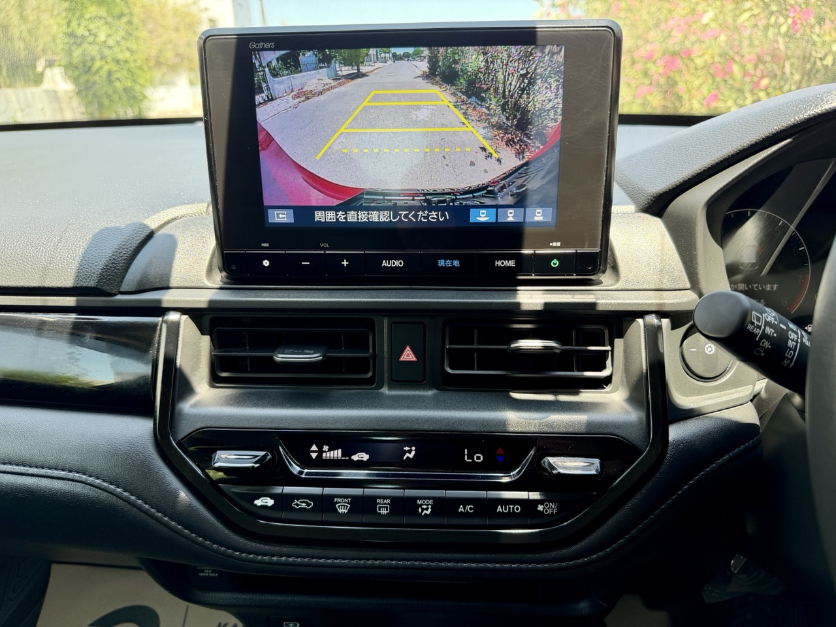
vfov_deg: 56.8
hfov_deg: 71.6
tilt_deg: -20.6
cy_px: 314
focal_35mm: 24
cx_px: 418
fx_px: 580
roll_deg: +1.7
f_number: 1.78
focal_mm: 6.76
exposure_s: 1/176
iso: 80
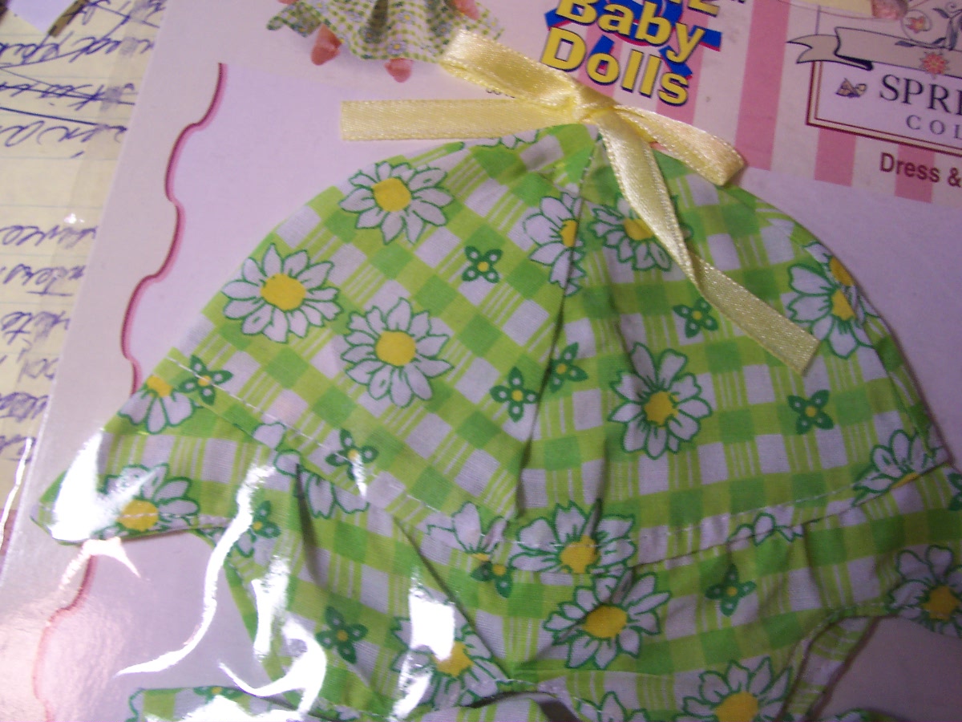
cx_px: 481
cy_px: 361
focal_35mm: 37
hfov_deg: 50.1
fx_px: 1028
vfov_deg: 38.7
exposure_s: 1/30
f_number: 2.8
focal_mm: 5.6
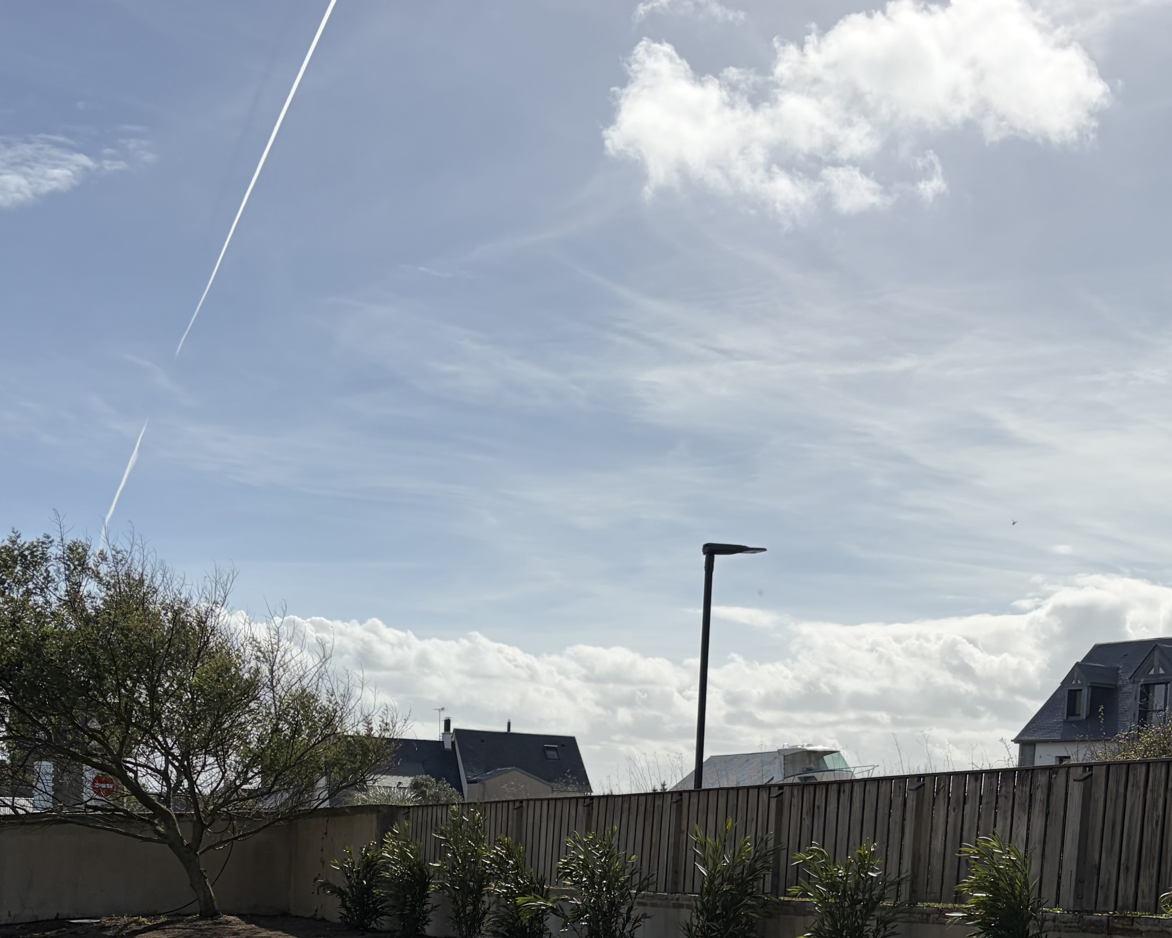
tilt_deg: -3.8
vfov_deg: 29.3
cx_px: 607
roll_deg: -2.8
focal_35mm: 48
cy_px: 943
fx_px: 1665
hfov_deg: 38.8
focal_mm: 5.96
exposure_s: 1/10101
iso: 50
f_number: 1.6
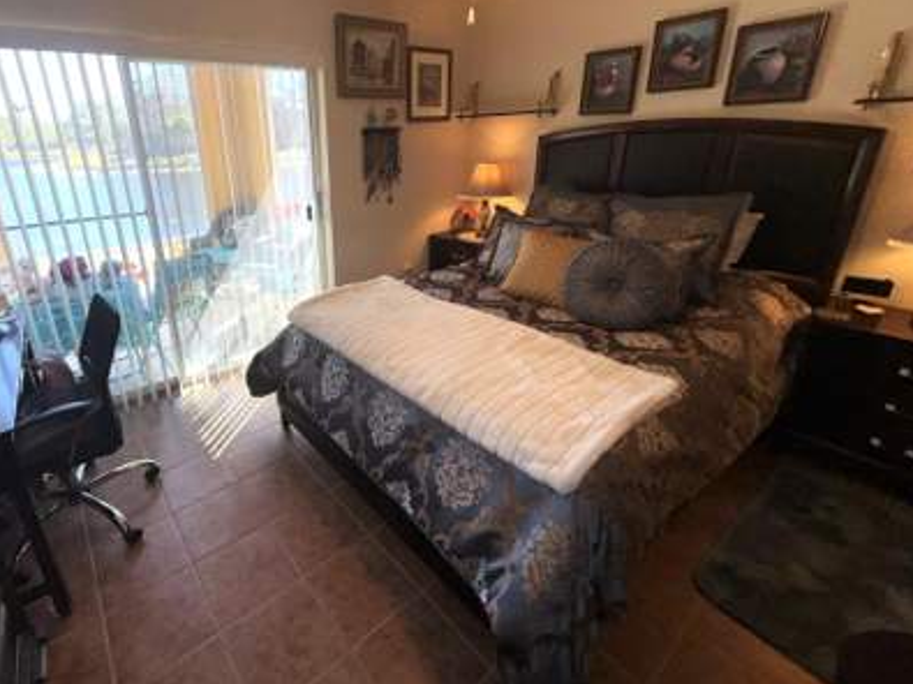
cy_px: 293
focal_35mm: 17
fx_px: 448
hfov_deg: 89.9
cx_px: 368
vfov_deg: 74.3
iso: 25
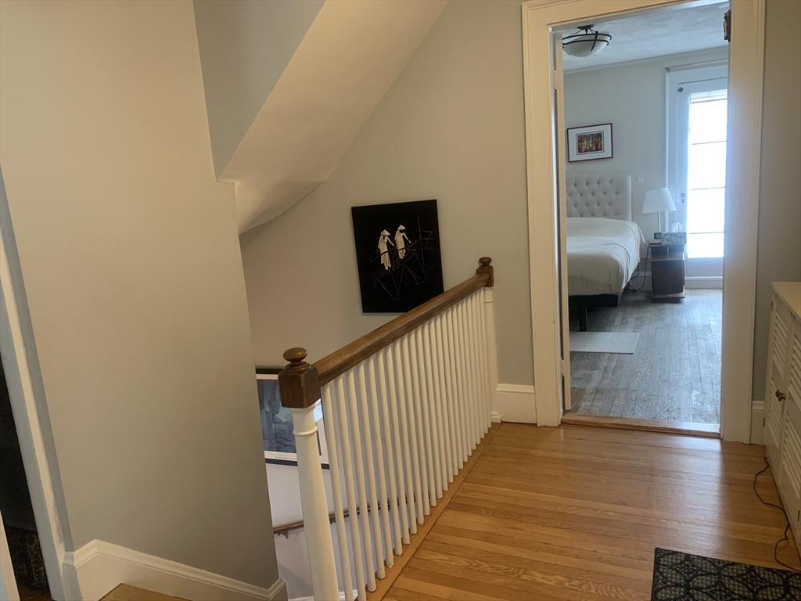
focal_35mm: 26
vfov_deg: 53.1
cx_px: 400
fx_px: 602
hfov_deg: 67.3
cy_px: 300
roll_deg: +4.3
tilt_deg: -11.2
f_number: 1.8
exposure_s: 1/60
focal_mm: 4.25
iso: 200
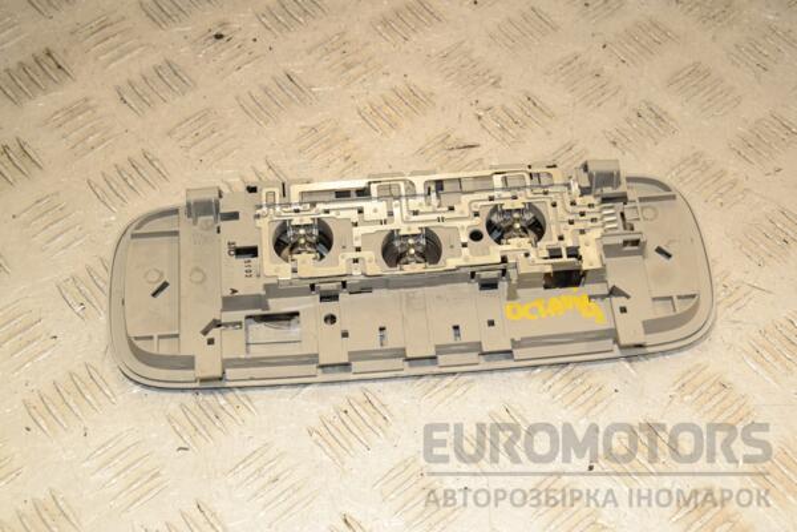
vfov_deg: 21.6
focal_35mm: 63
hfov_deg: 31.9
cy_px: 266
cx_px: 398
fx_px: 1395
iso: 800
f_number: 9
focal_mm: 42
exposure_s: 1/200
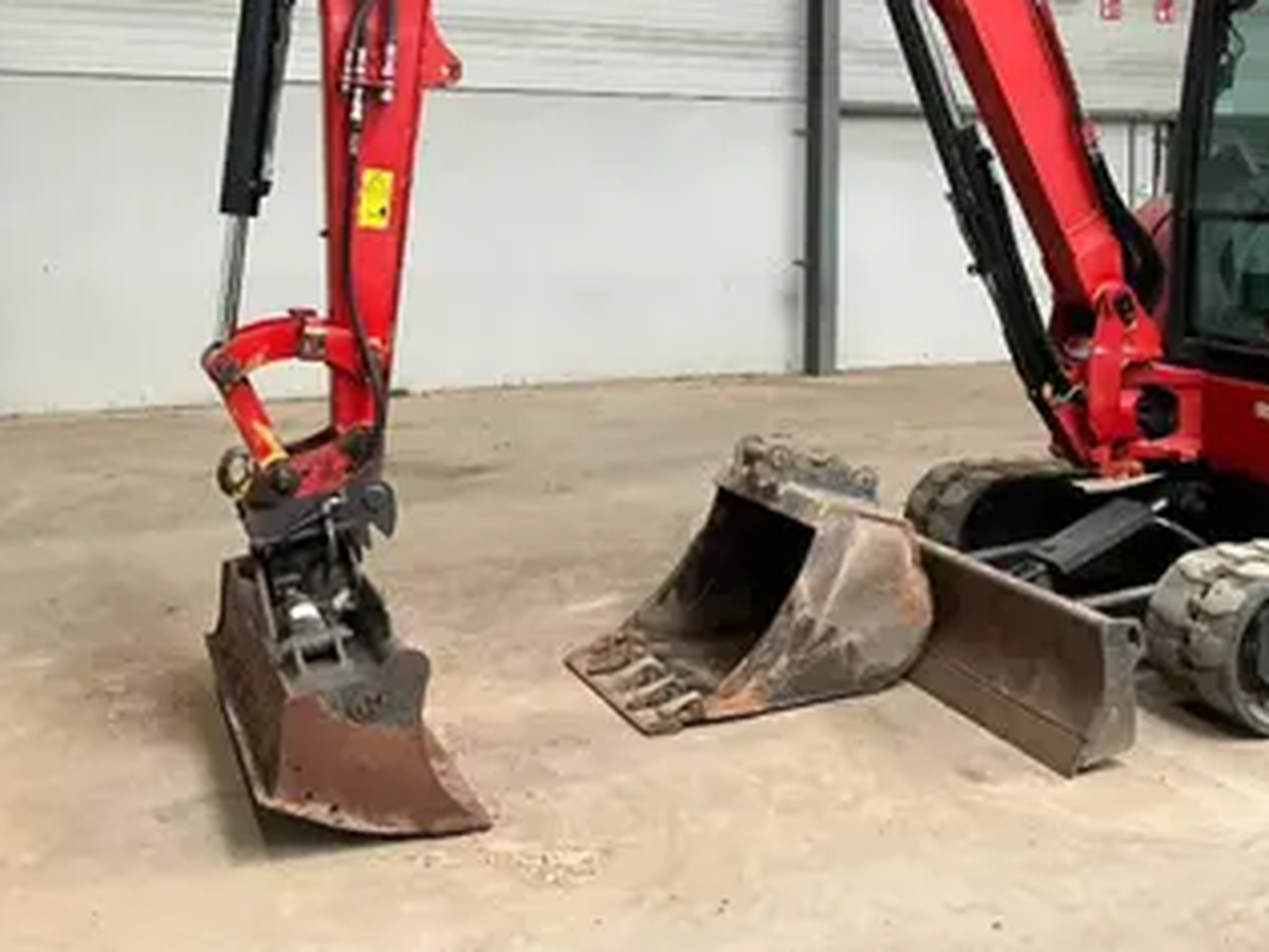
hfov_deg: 42.2
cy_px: 257
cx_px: 879
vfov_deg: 32.4
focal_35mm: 44
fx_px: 1613
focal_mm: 3
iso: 100
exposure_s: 1/60
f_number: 1.8
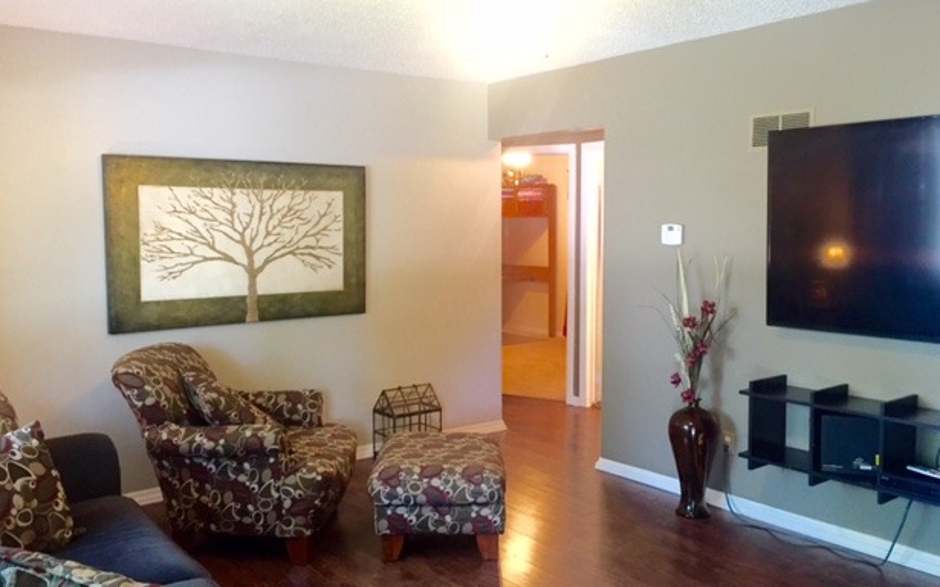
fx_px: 820
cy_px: 292
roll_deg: -0.2
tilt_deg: -3.0
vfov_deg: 39.4
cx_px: 455
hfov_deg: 59.7
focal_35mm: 32
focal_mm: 4.15
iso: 160
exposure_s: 1/33
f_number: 2.2
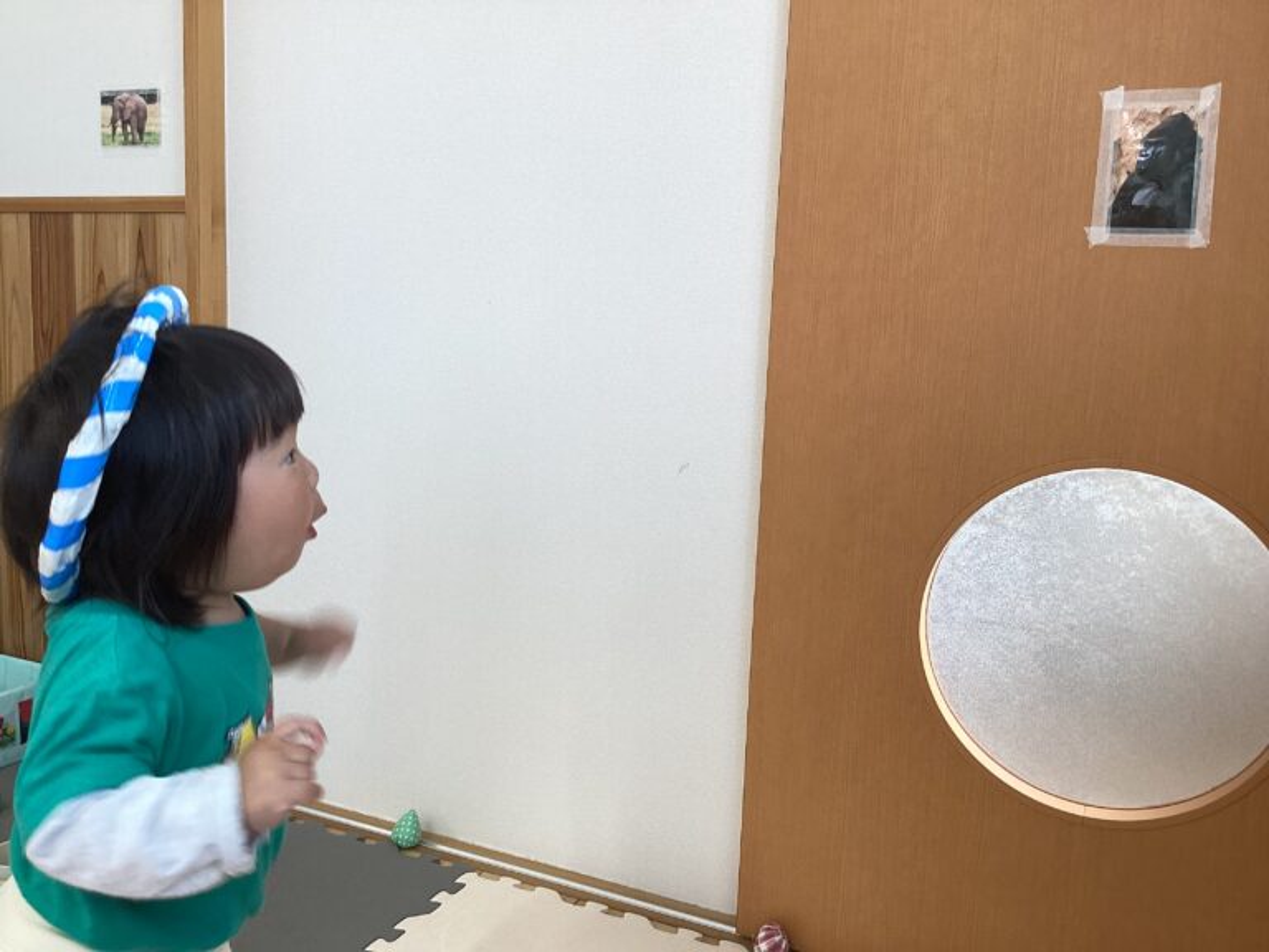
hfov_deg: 58.4
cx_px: 634
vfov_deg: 45.4
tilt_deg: -7.6
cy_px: 476
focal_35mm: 31
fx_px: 1136
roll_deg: -2.3
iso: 50
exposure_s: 1/50
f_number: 2.4
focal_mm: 3.3
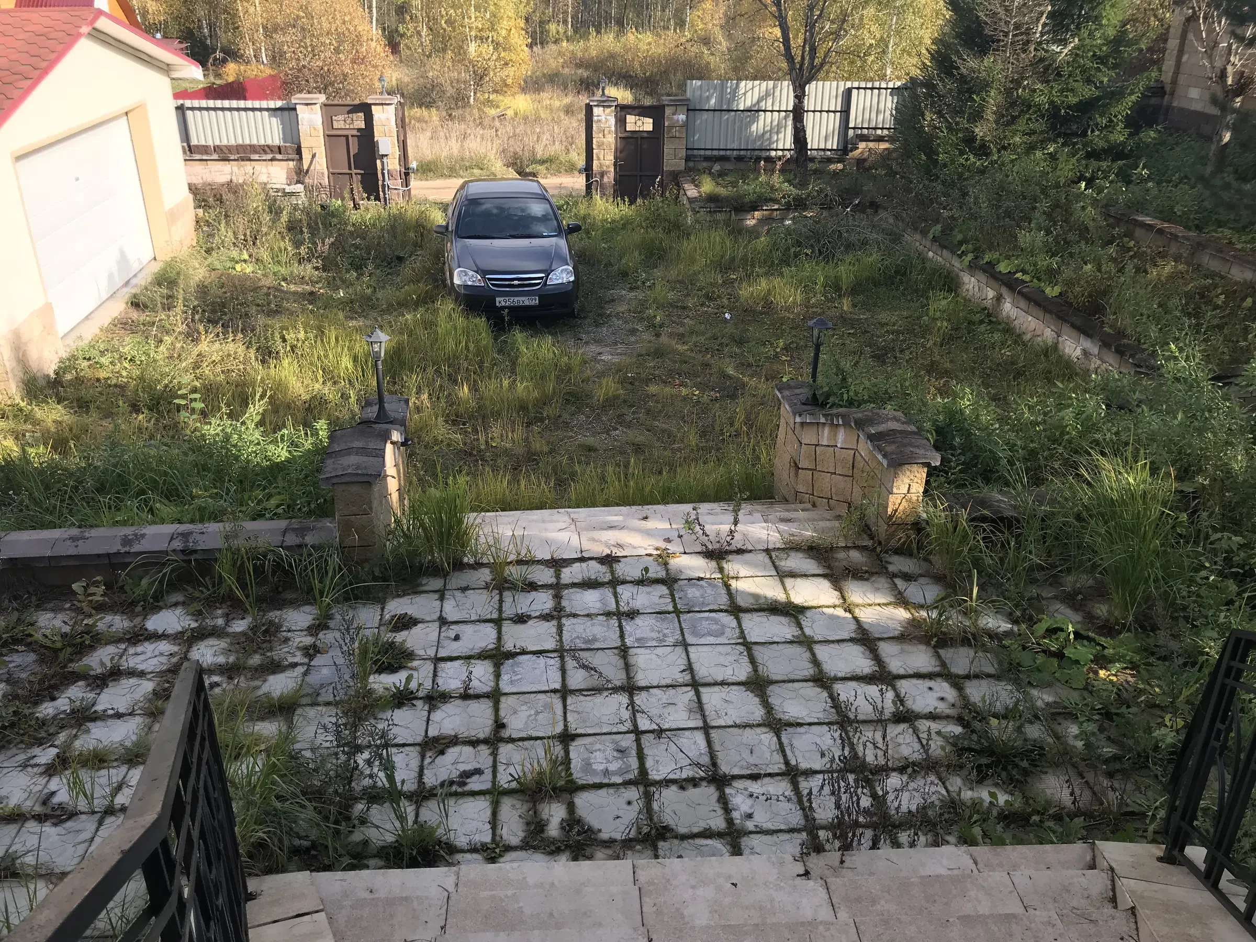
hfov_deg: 63.4
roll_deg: -1.3
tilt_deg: -24.4
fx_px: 1016
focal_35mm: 28
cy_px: 471
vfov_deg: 49.7
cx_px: 628
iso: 20
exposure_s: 1/736
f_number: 1.8
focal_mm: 3.99
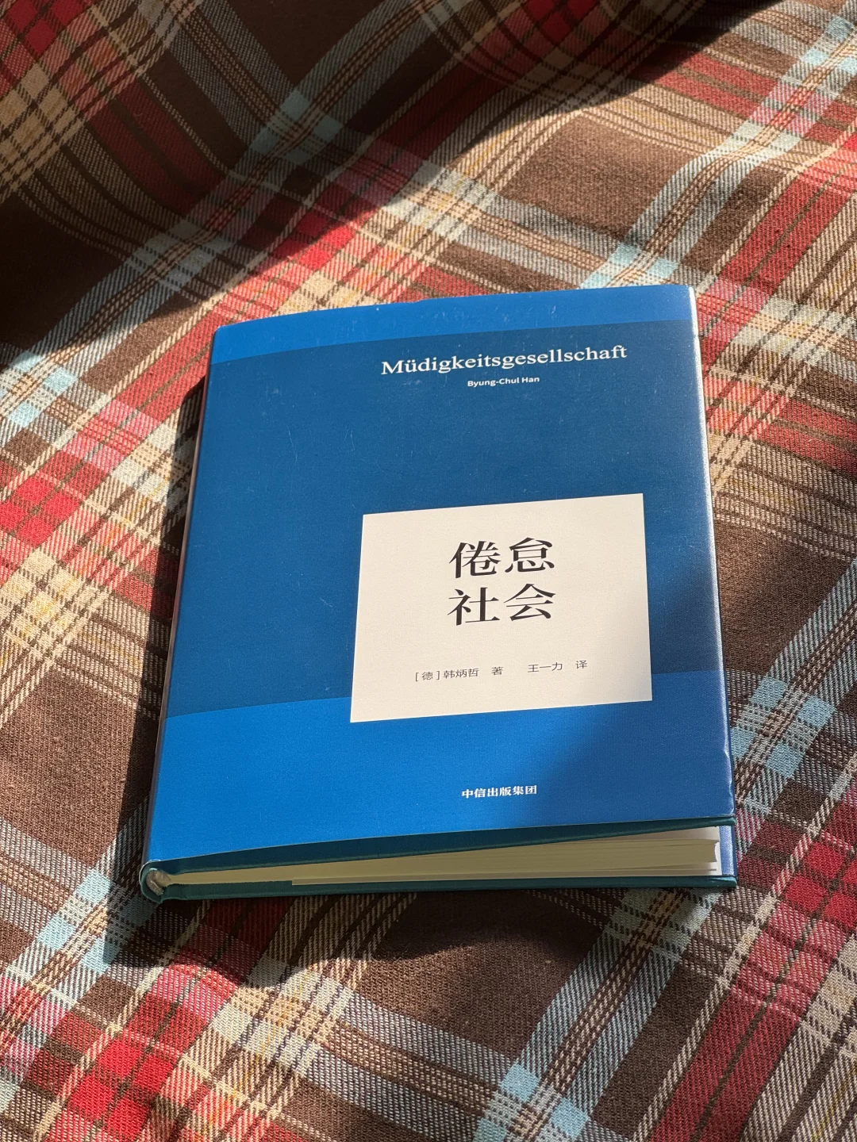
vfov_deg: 25.3
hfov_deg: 19.1
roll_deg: +3.8
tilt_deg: -43.0
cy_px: 571
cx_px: 428
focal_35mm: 77
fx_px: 2542
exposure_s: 1/126
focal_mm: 9
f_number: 2.8
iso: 25
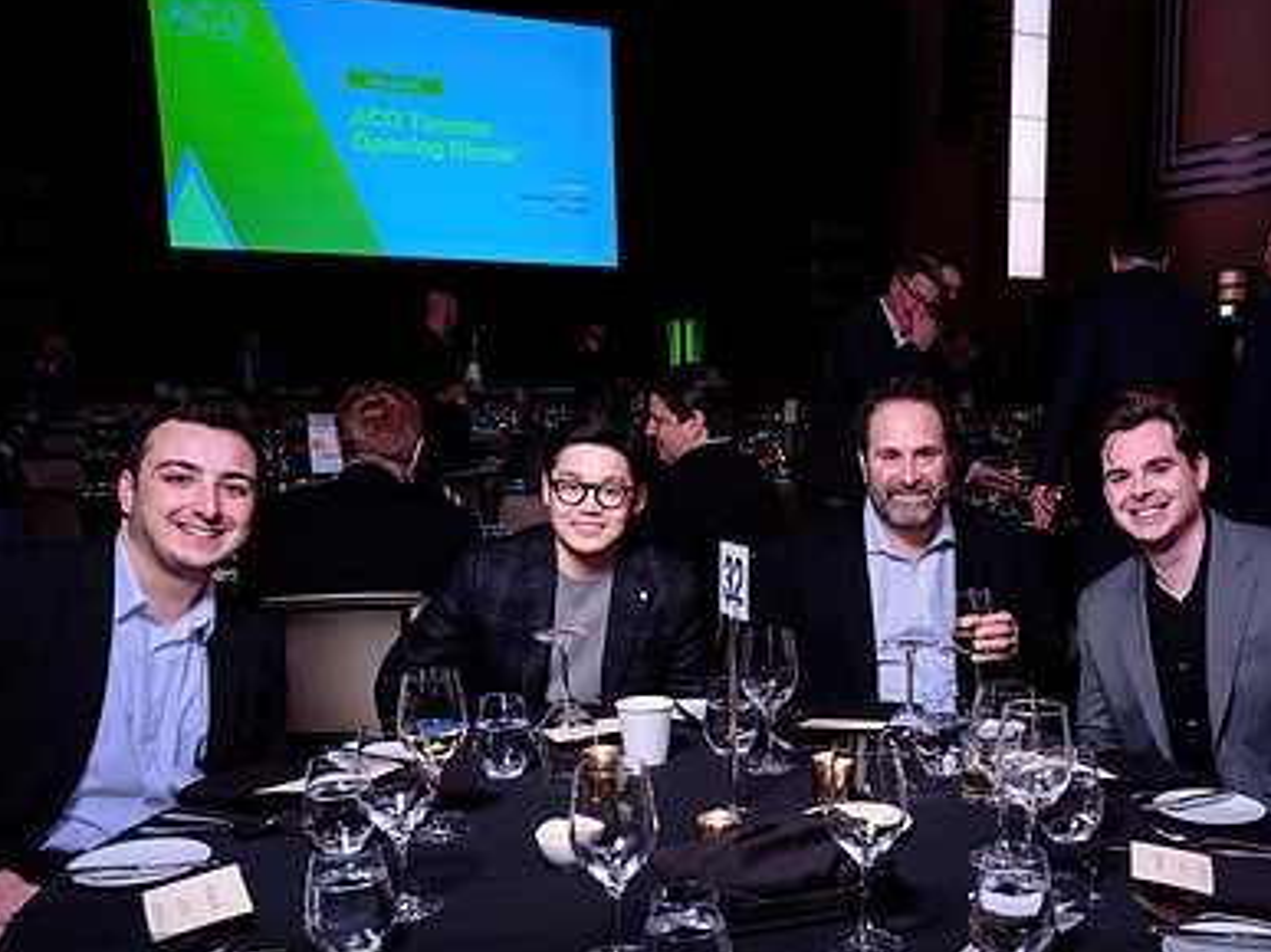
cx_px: 903
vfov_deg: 37.2
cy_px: 644
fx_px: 1395
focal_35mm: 38
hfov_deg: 47.7
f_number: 3.5
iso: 800
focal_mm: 24
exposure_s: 1/80
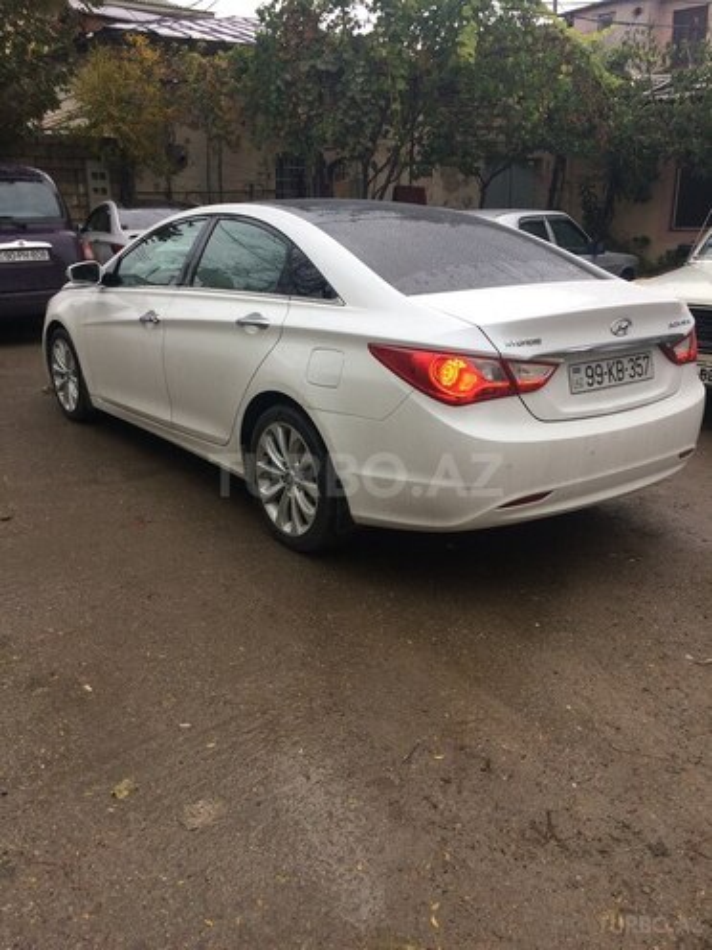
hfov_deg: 48.2
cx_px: 356
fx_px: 795
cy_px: 475
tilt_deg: -16.5
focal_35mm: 29
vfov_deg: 61.7
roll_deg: +0.9
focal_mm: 4.15
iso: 32
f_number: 2.2
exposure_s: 1/230
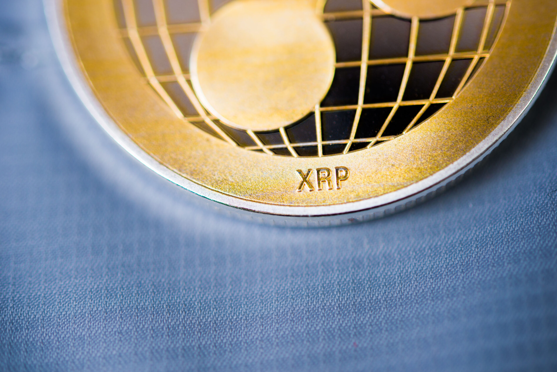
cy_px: 186
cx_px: 278
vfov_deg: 22.6
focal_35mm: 60
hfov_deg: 33.4
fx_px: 929
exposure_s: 1/100
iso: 100
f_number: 4.8
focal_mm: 60
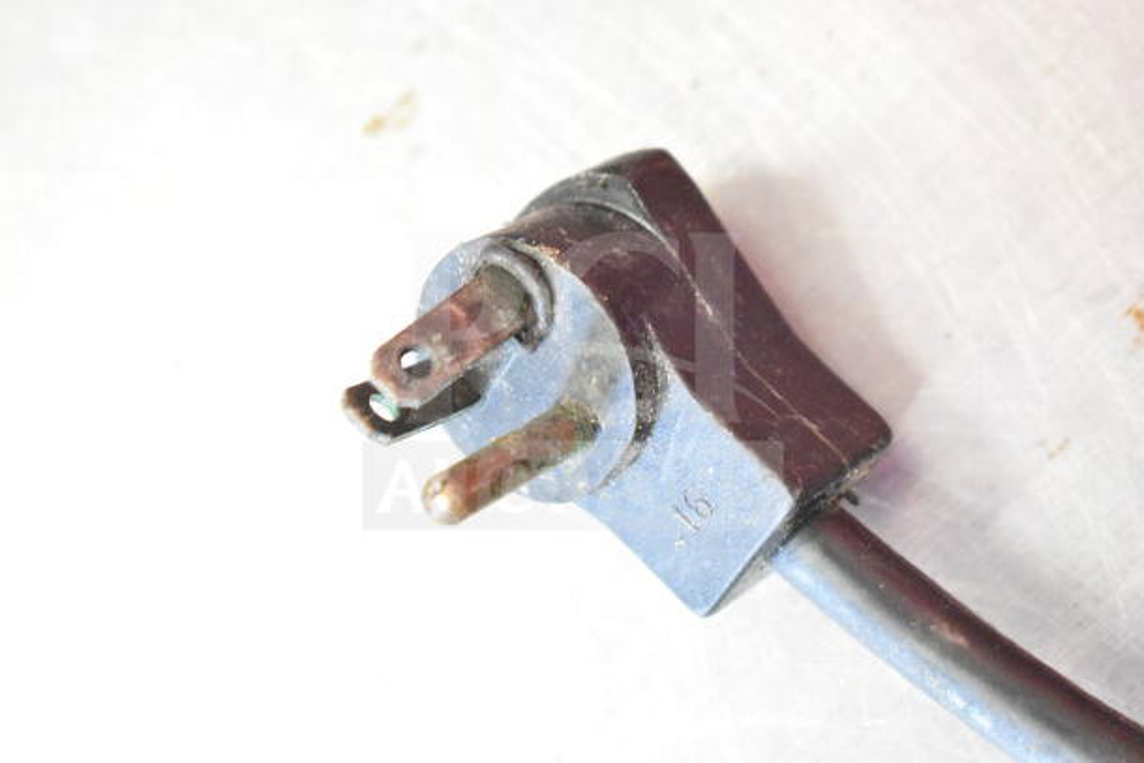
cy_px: 382
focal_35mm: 78
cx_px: 572
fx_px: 2479
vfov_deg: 17.5
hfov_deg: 26.0
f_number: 5.6
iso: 18000
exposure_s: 1/80
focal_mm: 52
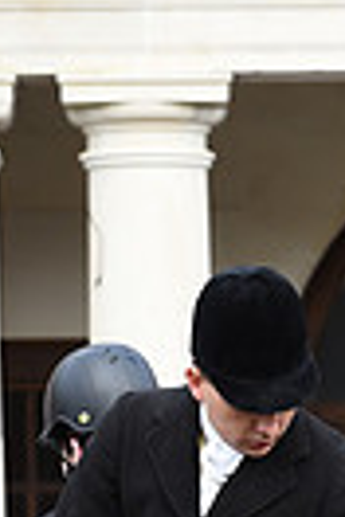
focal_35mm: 703
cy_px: 1034
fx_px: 10105
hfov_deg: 2.0
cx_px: 333
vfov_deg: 2.9
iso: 800
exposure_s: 1/800
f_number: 7.1
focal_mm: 160
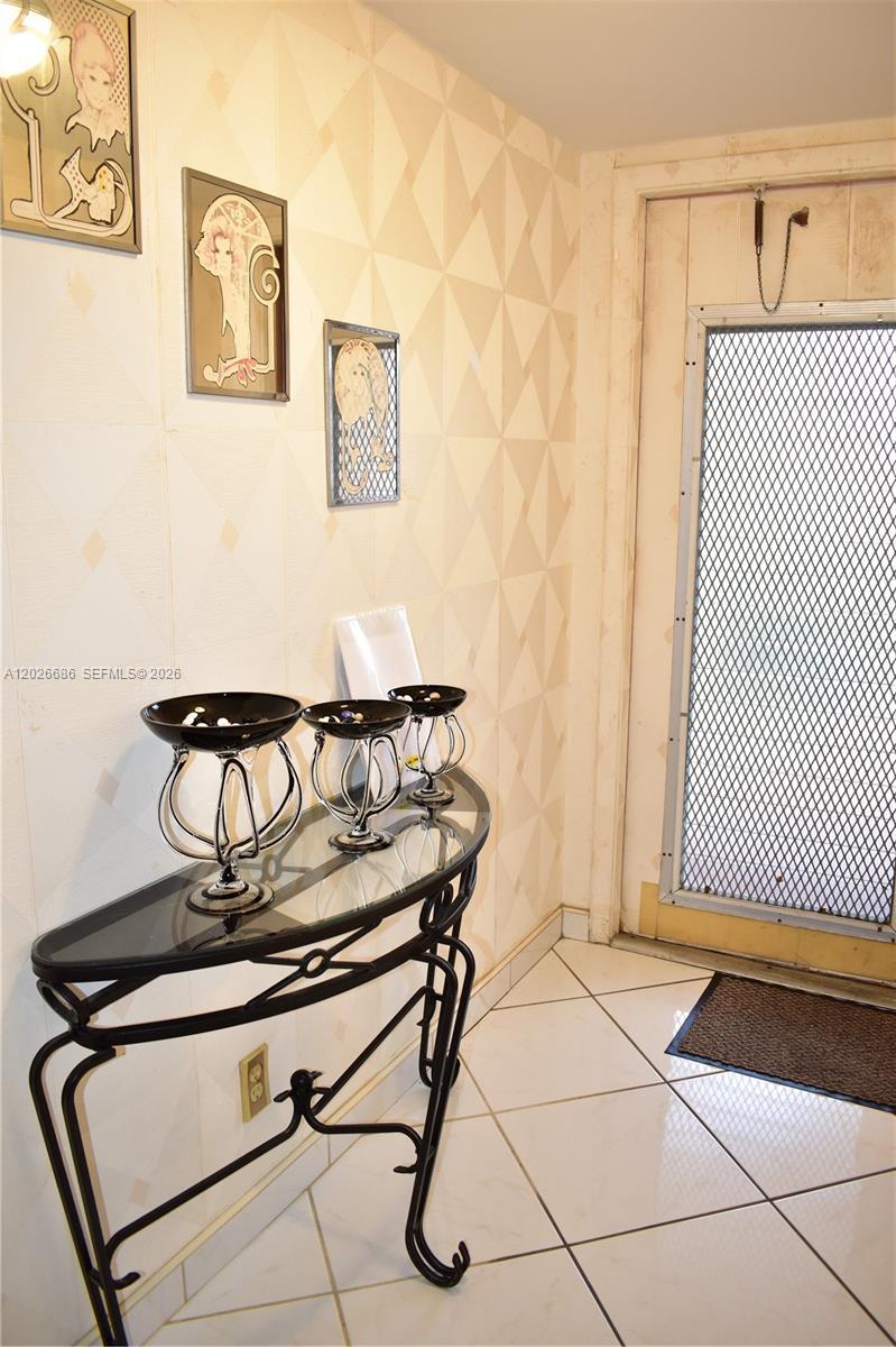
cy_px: 674
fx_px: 1009
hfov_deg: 47.9
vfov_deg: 67.4
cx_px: 448
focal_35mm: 27
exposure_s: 1/60
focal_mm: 18
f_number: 4
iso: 560
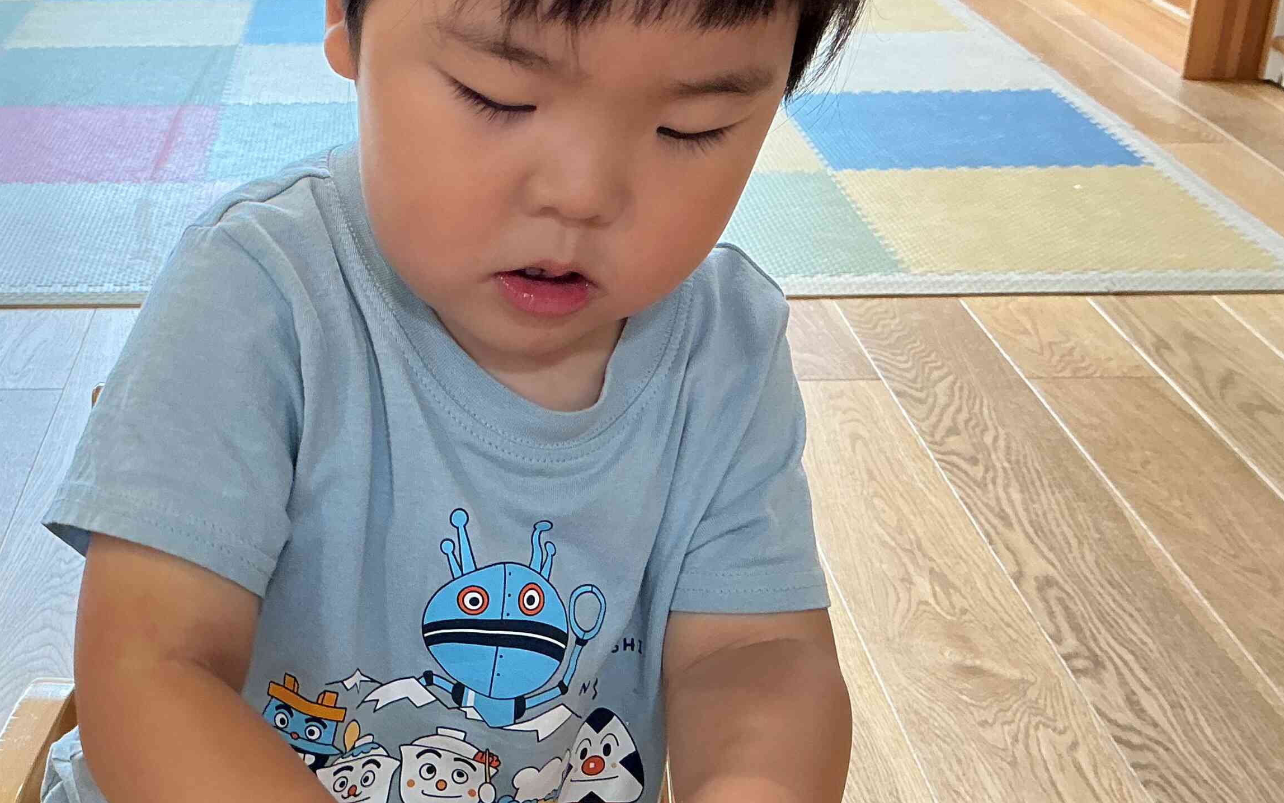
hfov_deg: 36.6
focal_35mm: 54
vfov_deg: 23.9
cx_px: 321
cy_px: 522
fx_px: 1890
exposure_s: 1/60
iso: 40
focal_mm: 3
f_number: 1.8
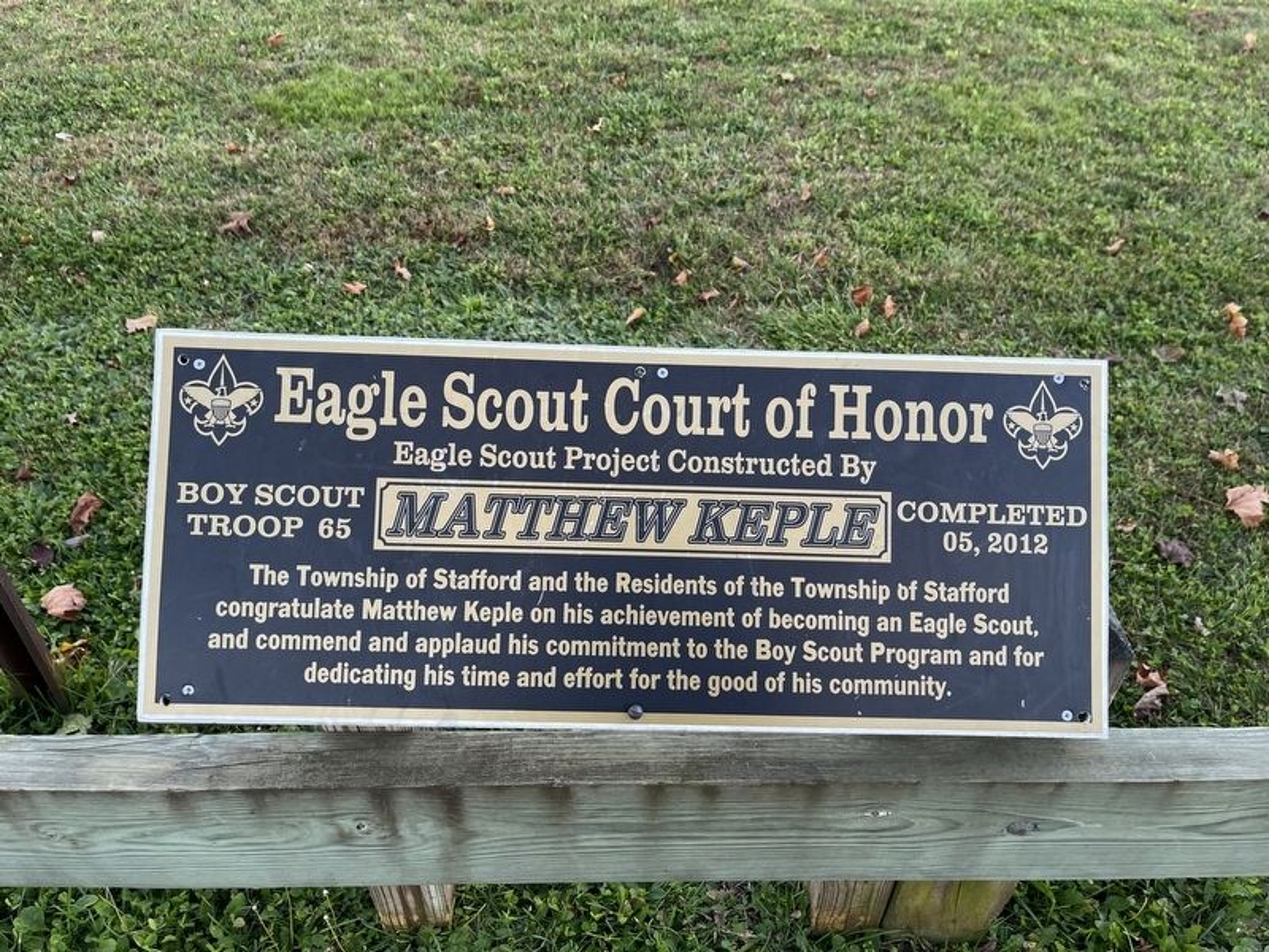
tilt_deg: -39.0
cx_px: 634
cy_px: 476
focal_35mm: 26
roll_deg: +1.0
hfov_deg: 67.3
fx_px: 953
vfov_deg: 53.1
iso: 50
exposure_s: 1/121
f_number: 1.6
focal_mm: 5.1
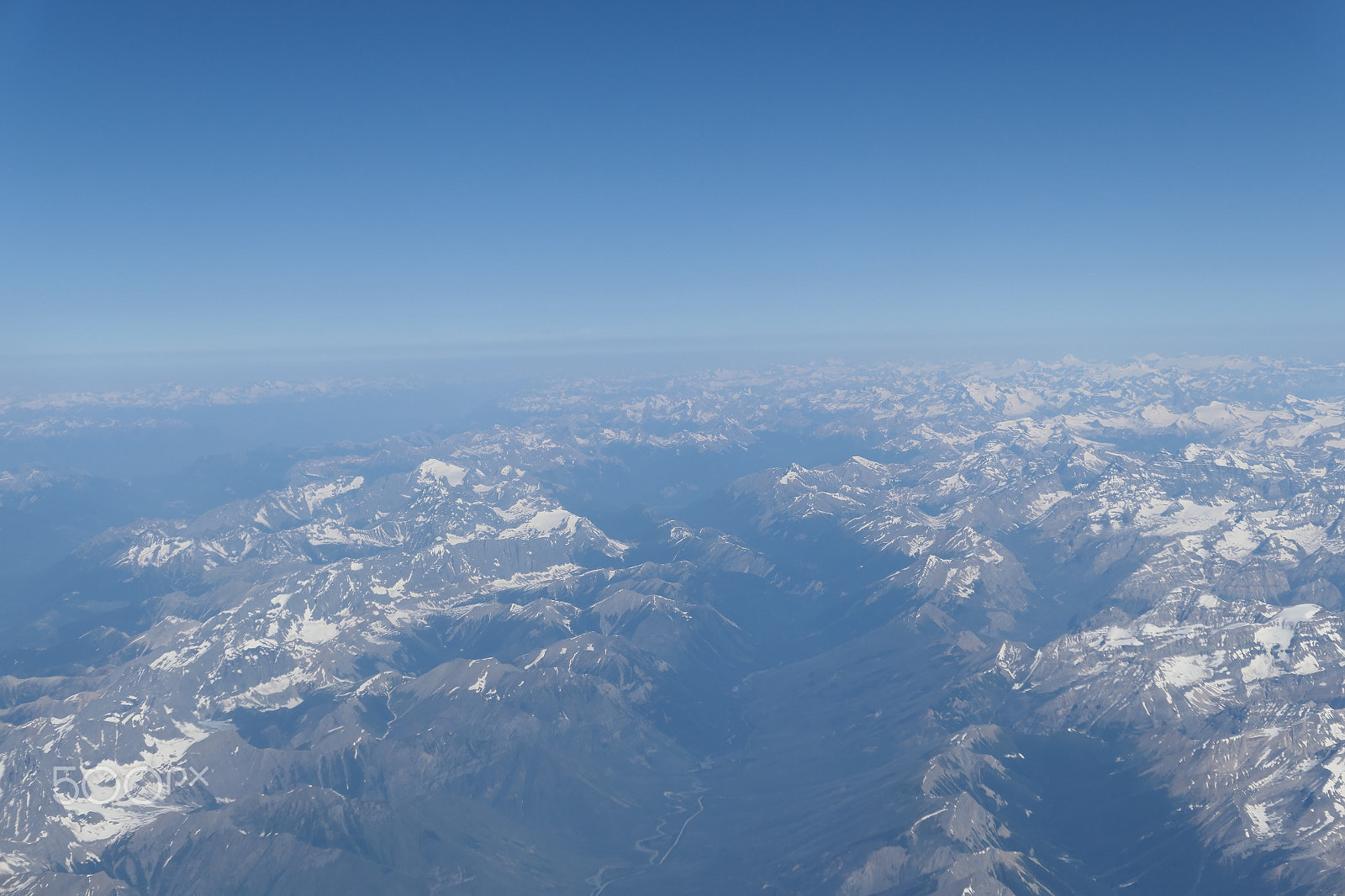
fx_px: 2689
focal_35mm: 72
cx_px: 672
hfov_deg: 28.1
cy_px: 448
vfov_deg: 18.9
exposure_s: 1/1300
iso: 125
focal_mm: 26.4
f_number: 5
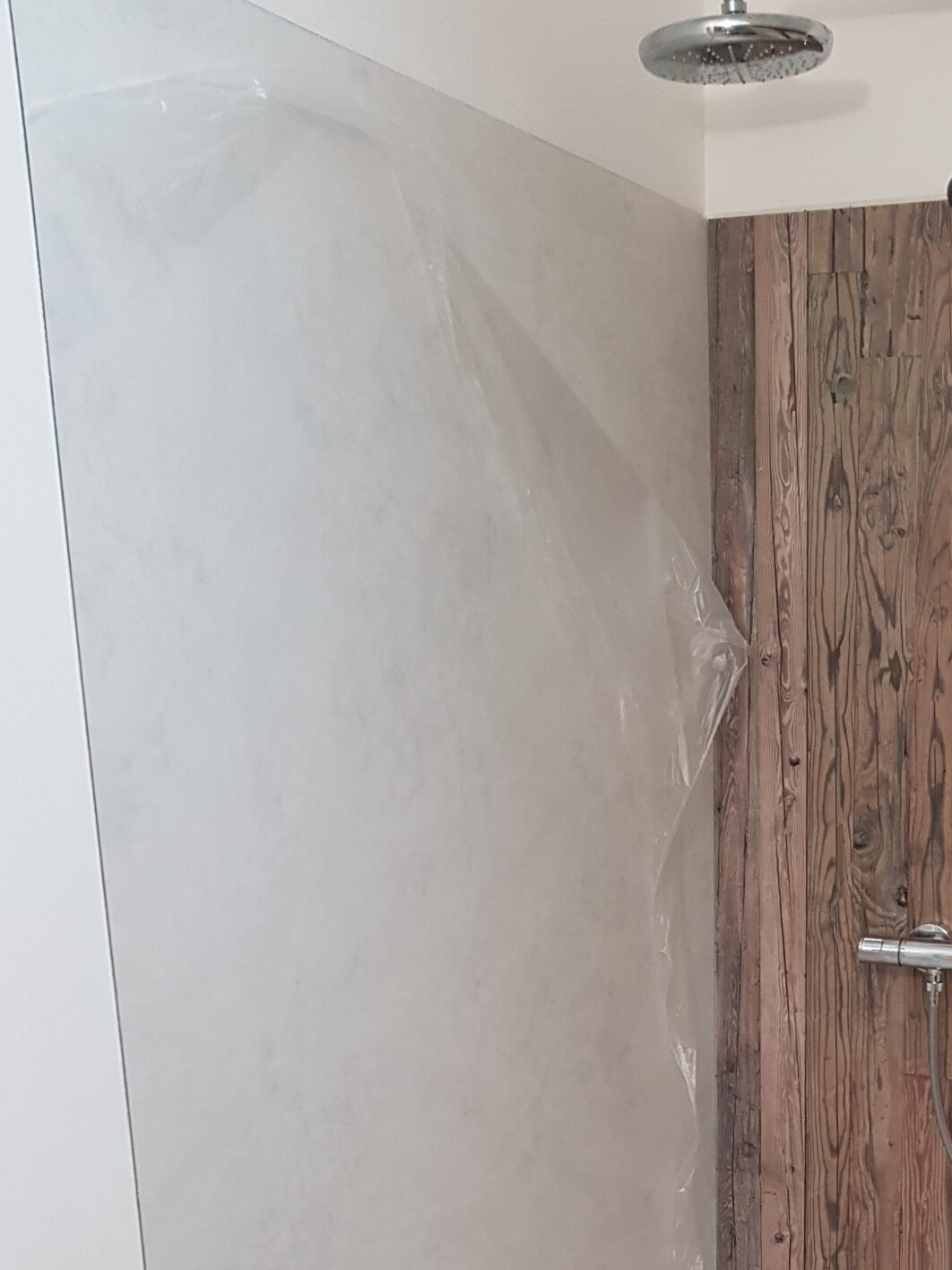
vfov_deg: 38.0
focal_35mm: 47
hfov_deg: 30.1
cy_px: 1114
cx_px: 767
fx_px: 1723
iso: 160
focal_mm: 4.2
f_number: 1.7
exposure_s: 1/33
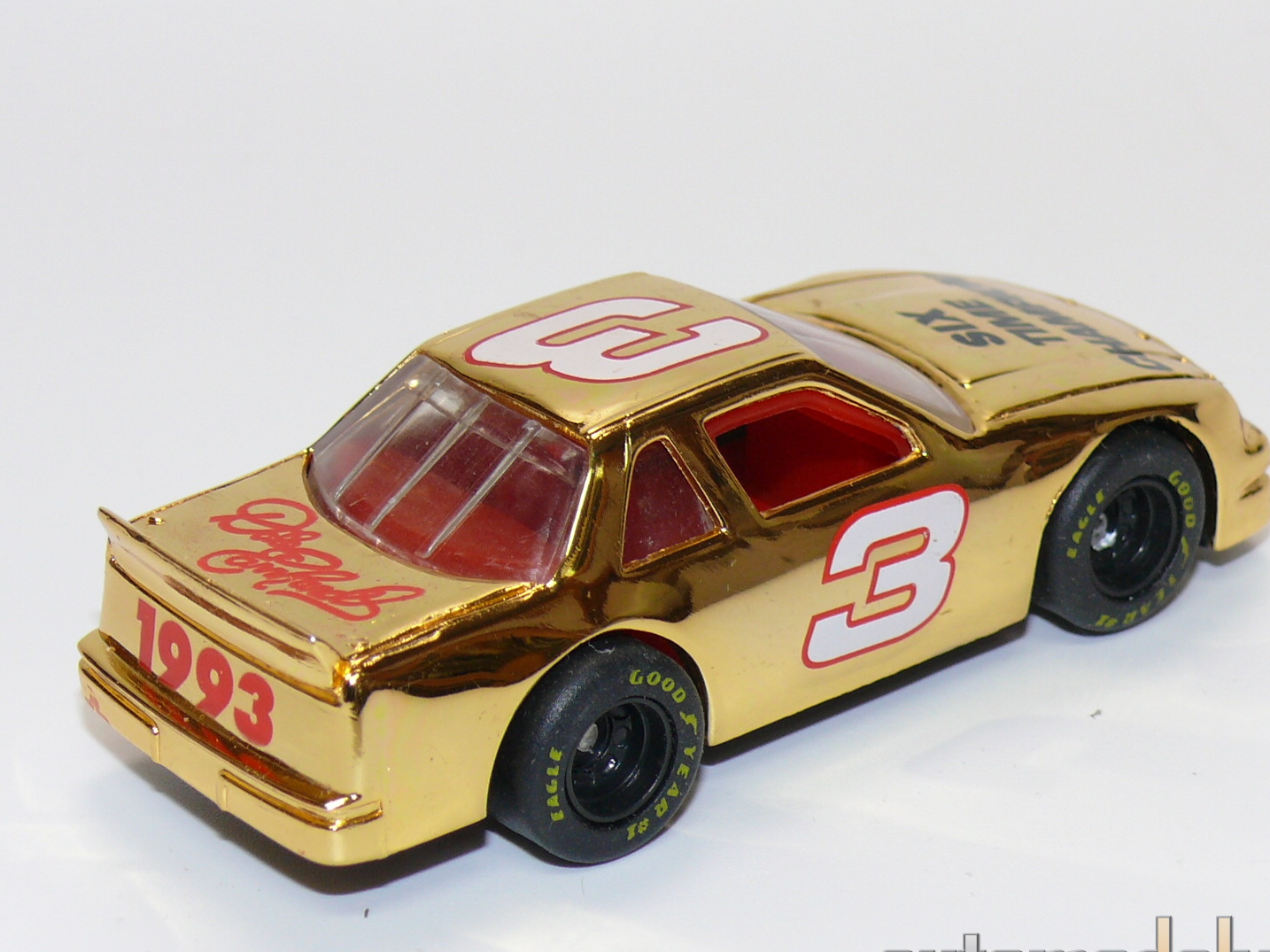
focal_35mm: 125
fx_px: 4585
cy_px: 520
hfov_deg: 15.8
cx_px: 675
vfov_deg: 11.9
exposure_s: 1/30
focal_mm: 14.1
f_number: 4
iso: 100
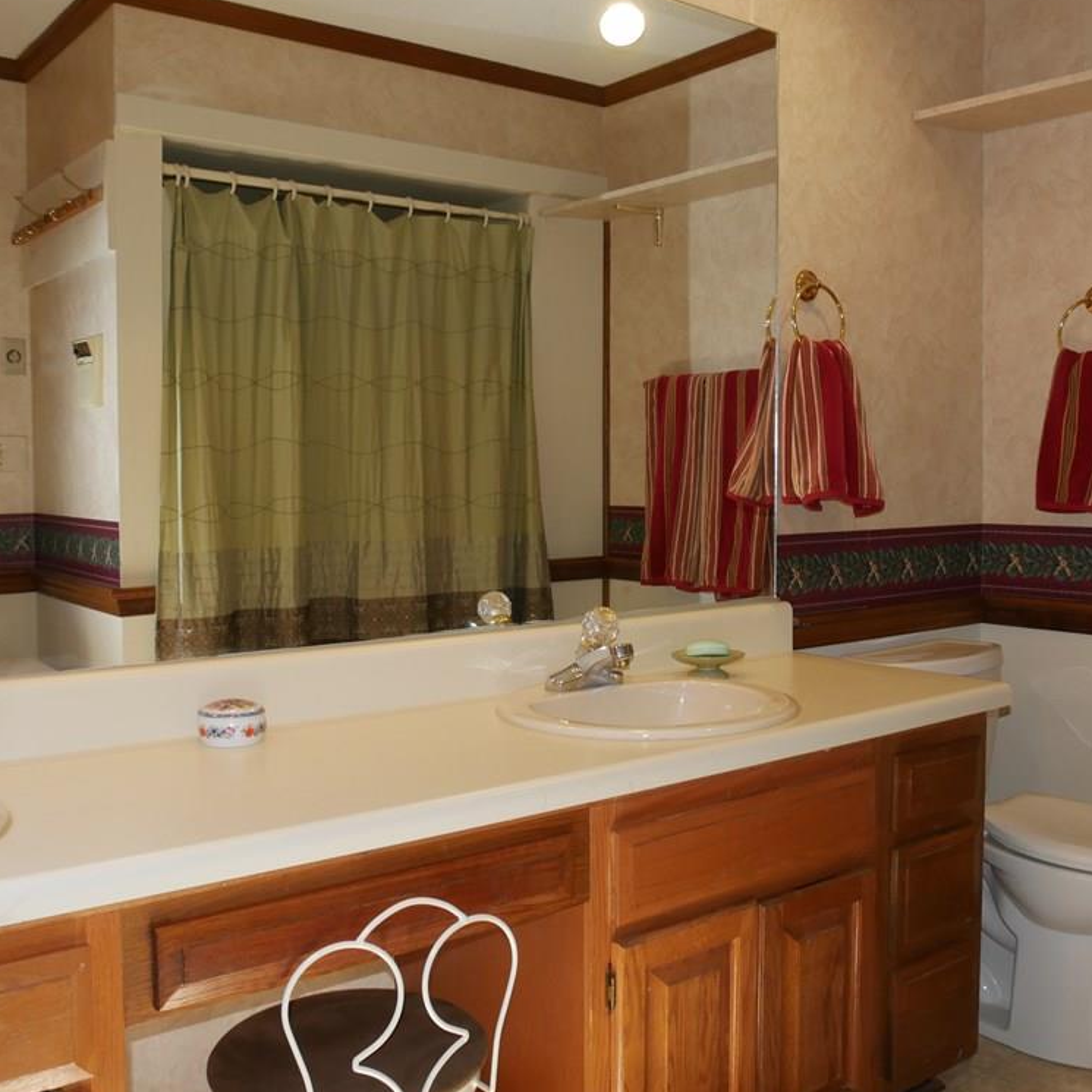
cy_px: 541
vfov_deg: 48.4
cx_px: 628
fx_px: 1213
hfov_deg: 48.3
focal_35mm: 34
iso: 800
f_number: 7.1
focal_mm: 14
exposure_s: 1/60
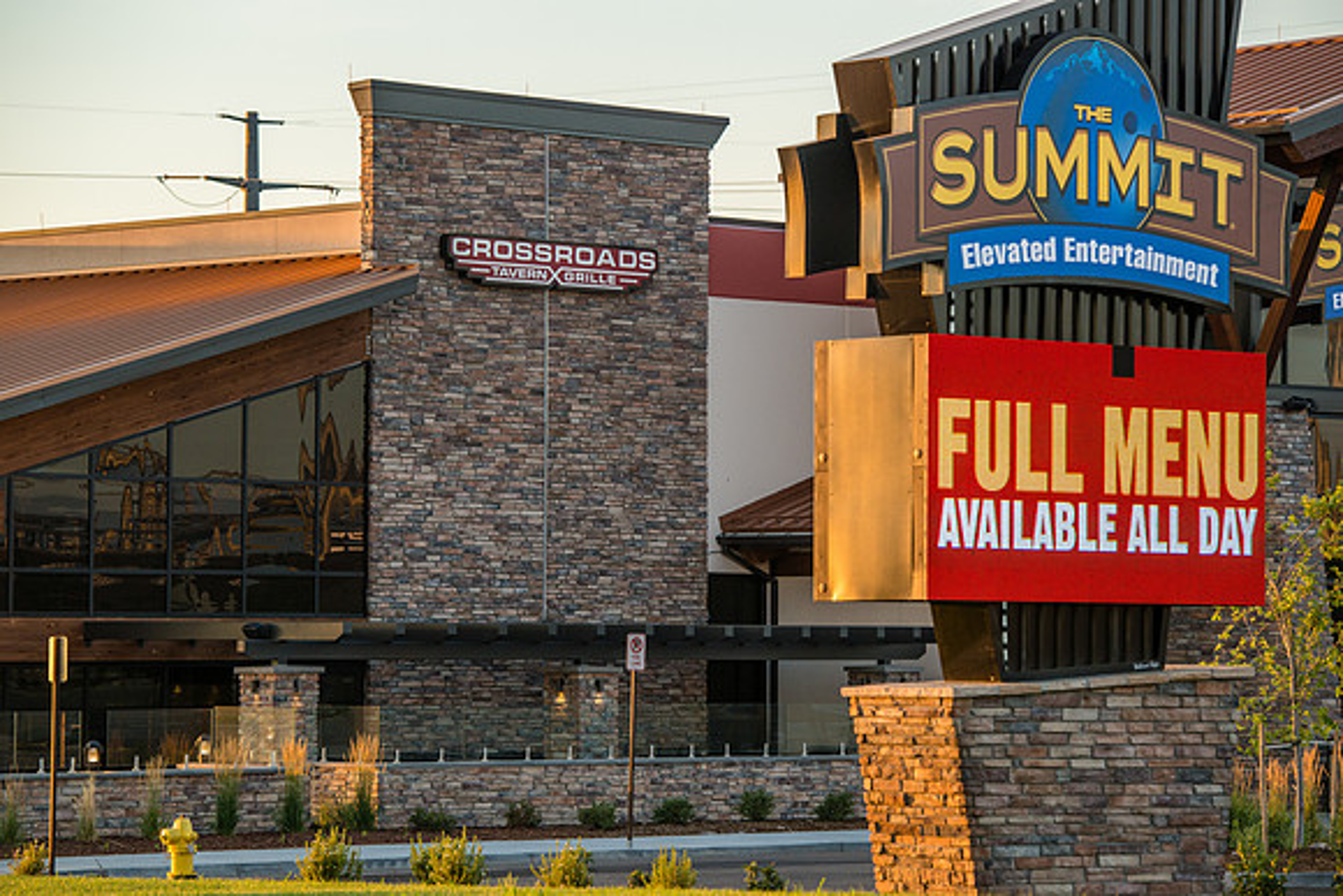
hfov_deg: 15.5
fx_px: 4919
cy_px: 453
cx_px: 662
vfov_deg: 10.4
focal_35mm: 132
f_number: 5
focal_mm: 130
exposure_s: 1/500
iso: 800
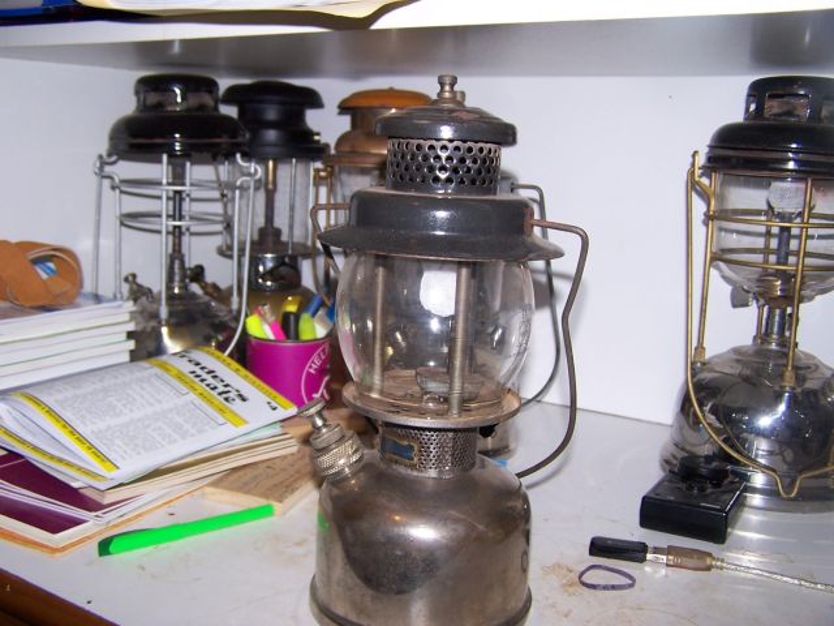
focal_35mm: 38
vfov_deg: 37.7
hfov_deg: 49.0
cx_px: 417
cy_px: 313
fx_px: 916
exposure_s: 1/60
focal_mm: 6.3
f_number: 2.8
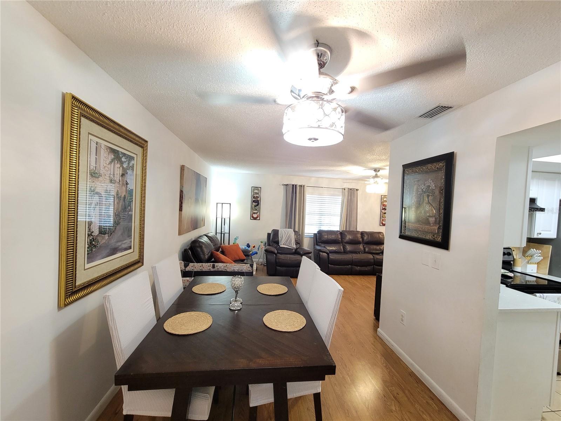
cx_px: 280
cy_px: 210
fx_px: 211
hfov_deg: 106.2
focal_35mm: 13
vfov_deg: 89.9
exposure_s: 1/30
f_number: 2.2
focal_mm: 2.2
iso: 320
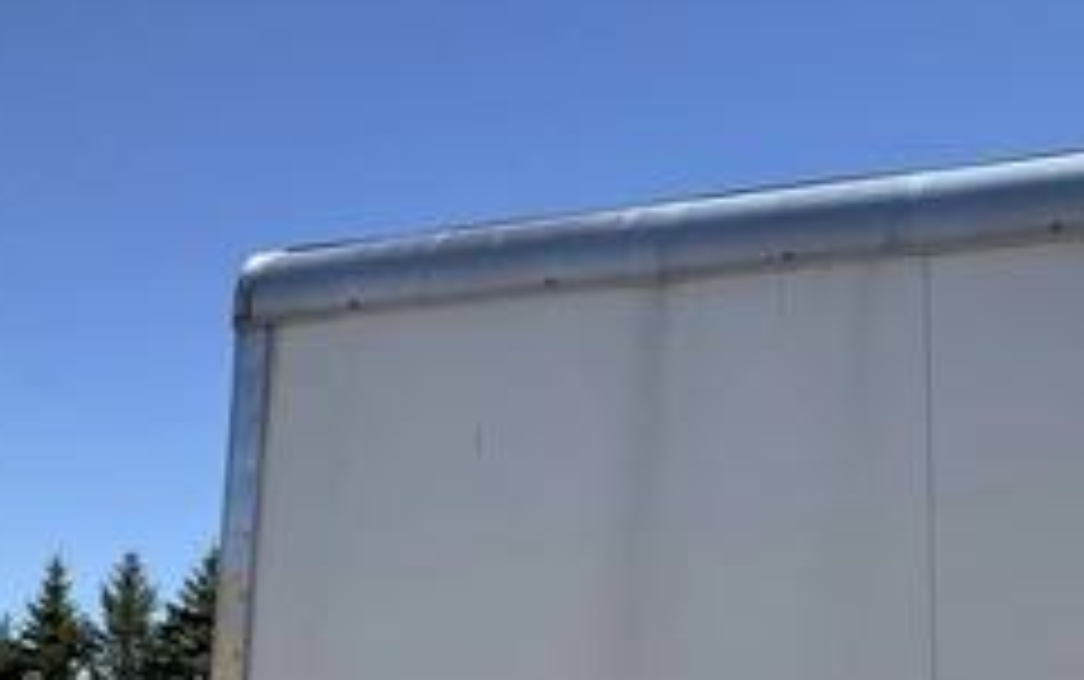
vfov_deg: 25.0
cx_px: 868
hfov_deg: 38.1
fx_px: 1508
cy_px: 522
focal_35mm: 51
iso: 25
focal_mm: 3
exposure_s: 1/1786
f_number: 1.8
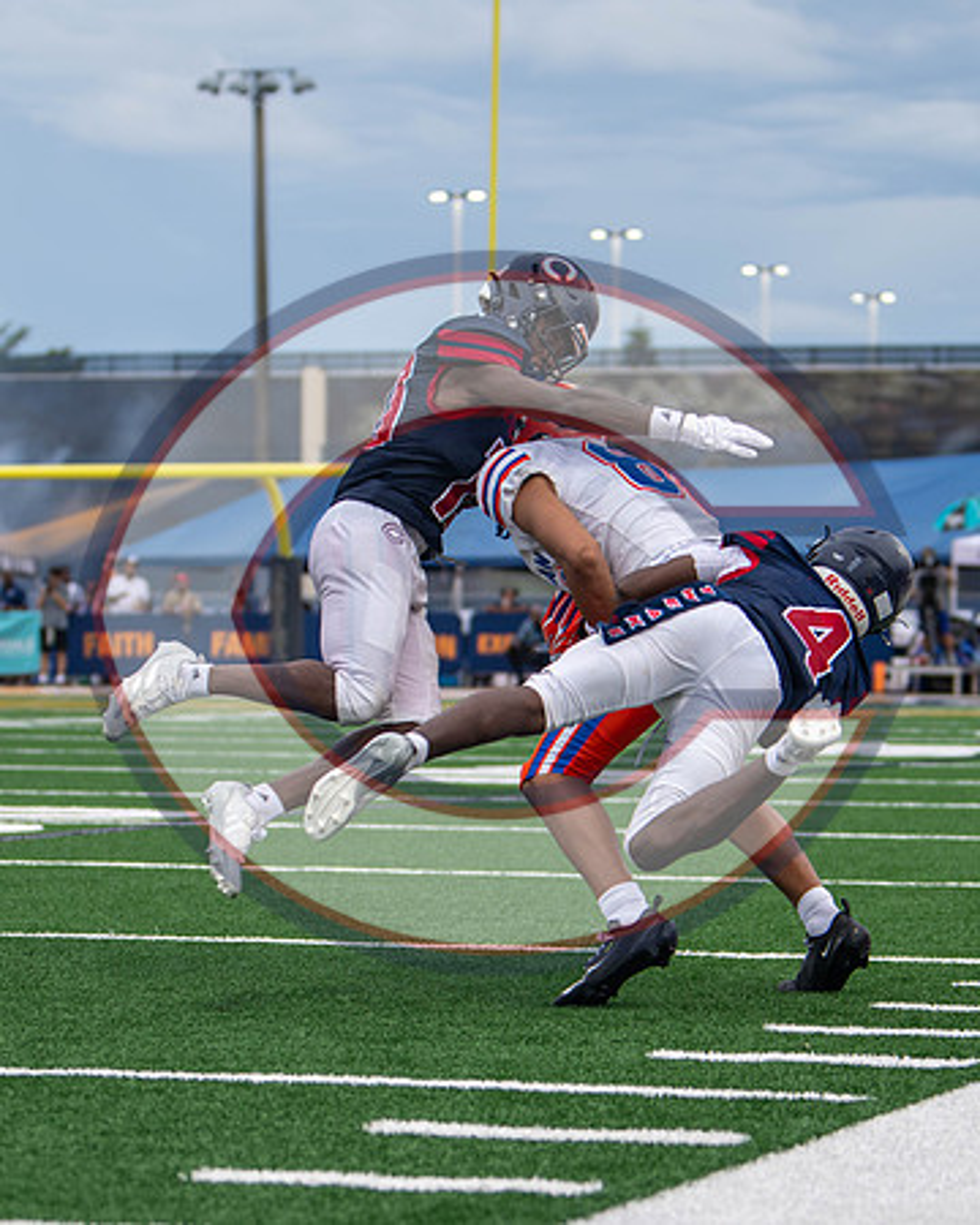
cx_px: 427
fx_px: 6126
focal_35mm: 169
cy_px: 782
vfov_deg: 11.4
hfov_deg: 9.1
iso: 220
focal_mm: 75
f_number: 2.8
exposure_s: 1/1000
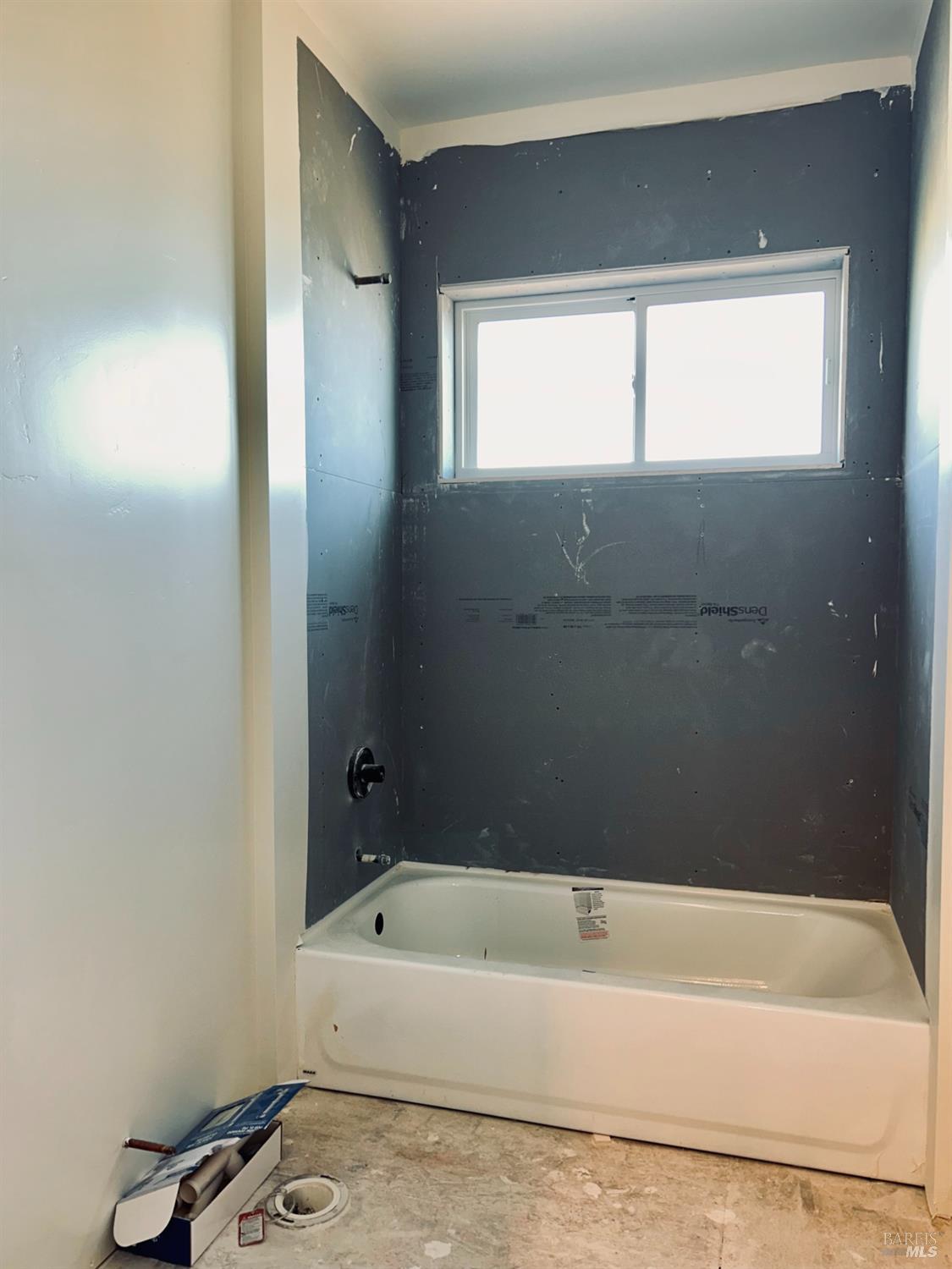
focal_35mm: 26
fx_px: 953
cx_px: 476
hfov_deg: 53.1
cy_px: 634
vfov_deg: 67.3
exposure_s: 1/30
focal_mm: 5.7
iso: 32
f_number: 1.5
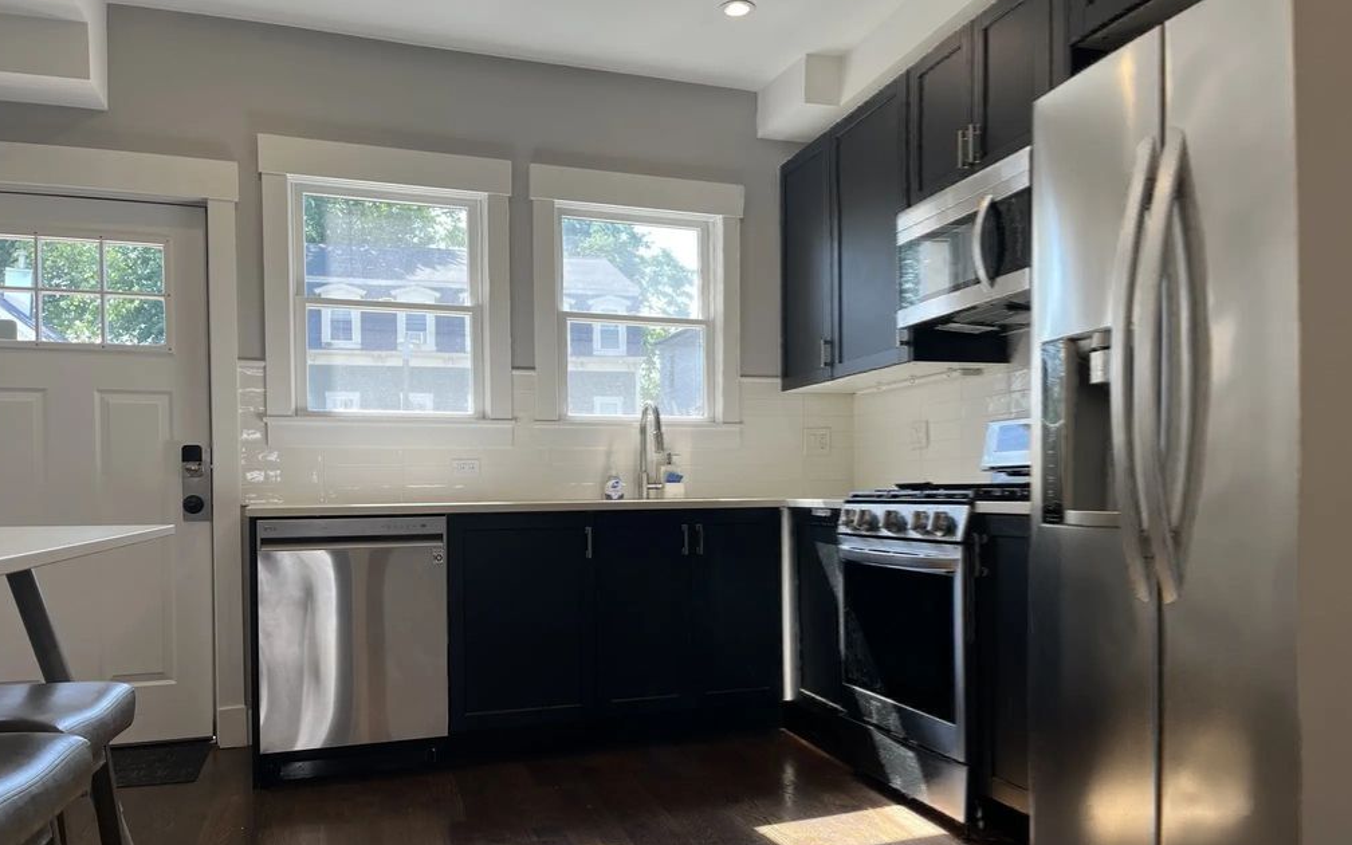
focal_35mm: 28
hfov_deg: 66.5
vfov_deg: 44.4
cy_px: 494
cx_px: 671
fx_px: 1032
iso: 32
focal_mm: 5.1
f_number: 1.6
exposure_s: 1/120
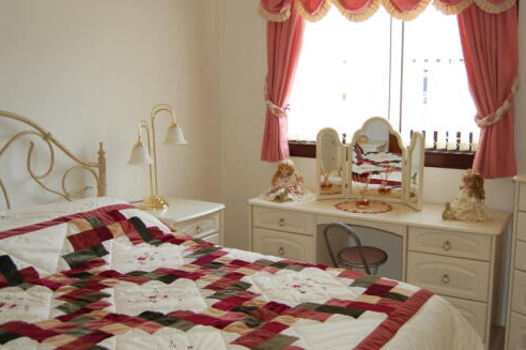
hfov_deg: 53.1
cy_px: 170
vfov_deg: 36.8
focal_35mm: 36
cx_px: 279
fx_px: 525
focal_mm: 18
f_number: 3.5
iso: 200
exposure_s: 1/40
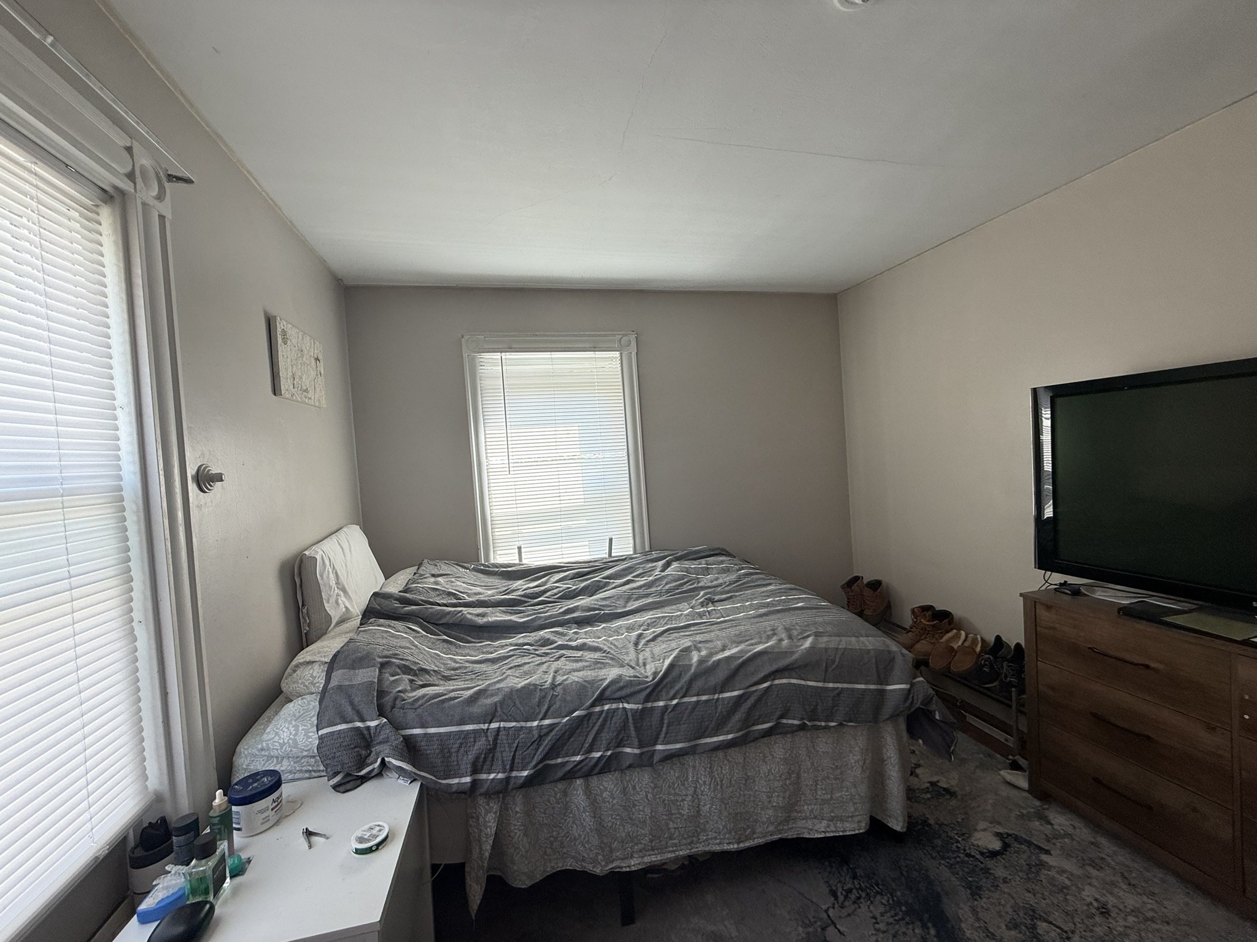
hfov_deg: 102.1
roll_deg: +4.1
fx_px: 508
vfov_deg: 85.7
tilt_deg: -0.6
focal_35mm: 14
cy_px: 471
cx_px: 628
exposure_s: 1/99
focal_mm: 2.22
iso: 80
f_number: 2.2
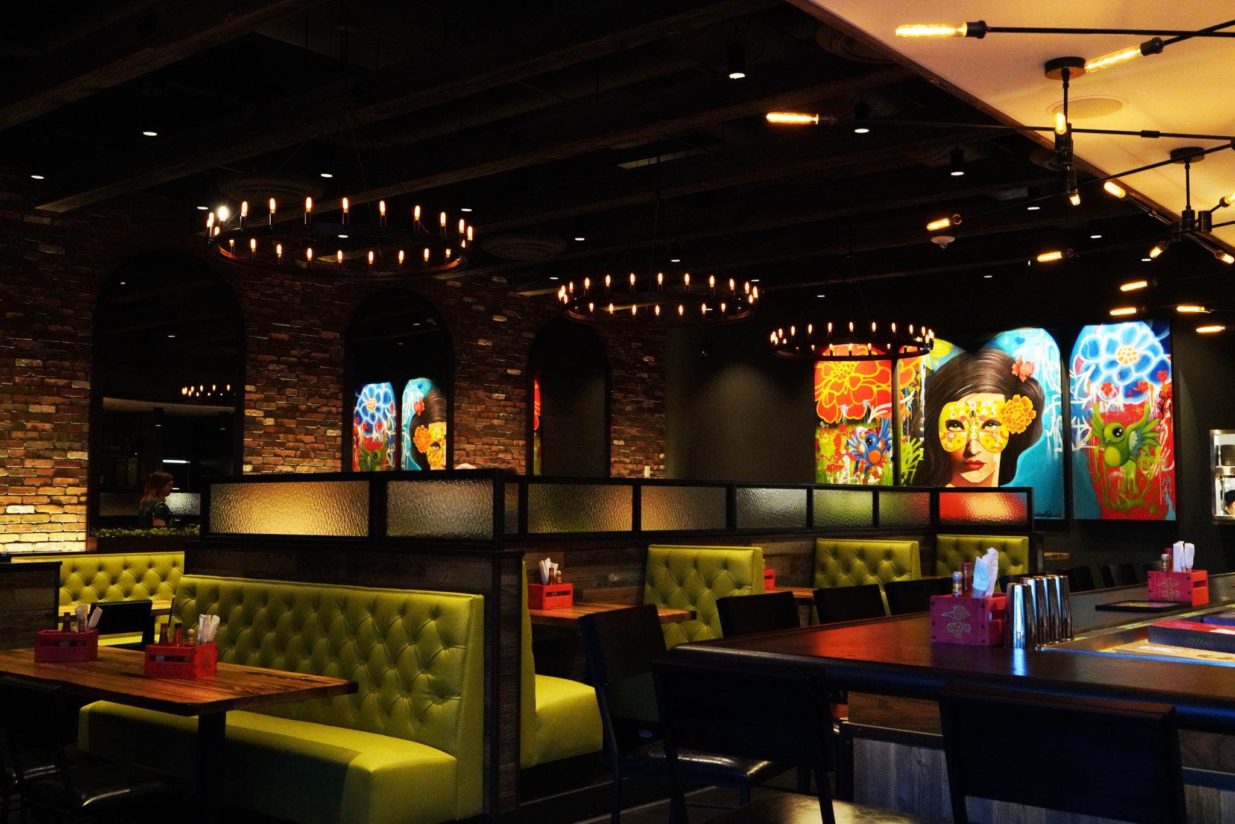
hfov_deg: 53.1
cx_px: 618
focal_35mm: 36
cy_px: 412
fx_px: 1235
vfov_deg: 36.9
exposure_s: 1/40
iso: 8000
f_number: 8
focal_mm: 36
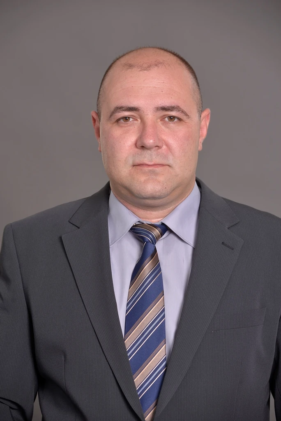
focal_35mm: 135
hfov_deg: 10.2
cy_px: 210
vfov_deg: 15.2
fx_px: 1578
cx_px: 140
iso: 100
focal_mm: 135
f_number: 7.1
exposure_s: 1/100
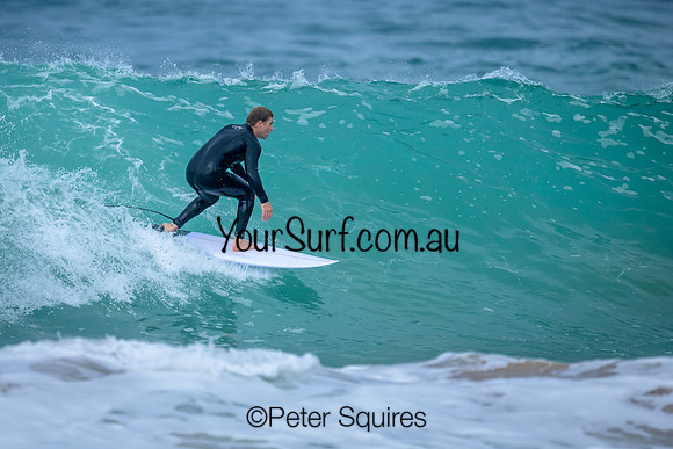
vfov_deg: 1.3
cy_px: 202
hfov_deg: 1.9
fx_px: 20561
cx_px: 211
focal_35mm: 1100
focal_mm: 800
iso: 450
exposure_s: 1/2500
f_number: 6.3
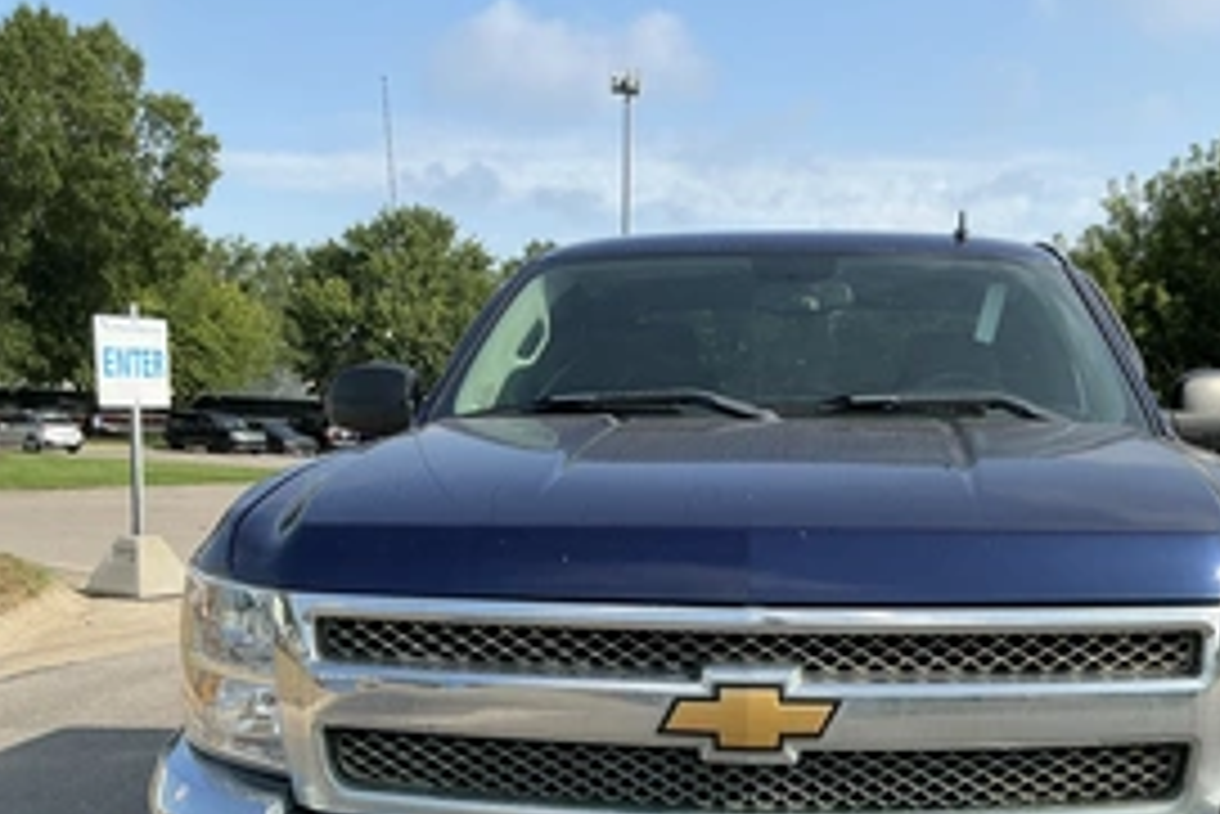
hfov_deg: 45.0
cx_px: 770
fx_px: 1458
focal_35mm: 43
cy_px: 657
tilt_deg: -6.2
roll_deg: -1.7
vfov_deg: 30.4
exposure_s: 1/1195
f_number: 1.8
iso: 25
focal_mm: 3
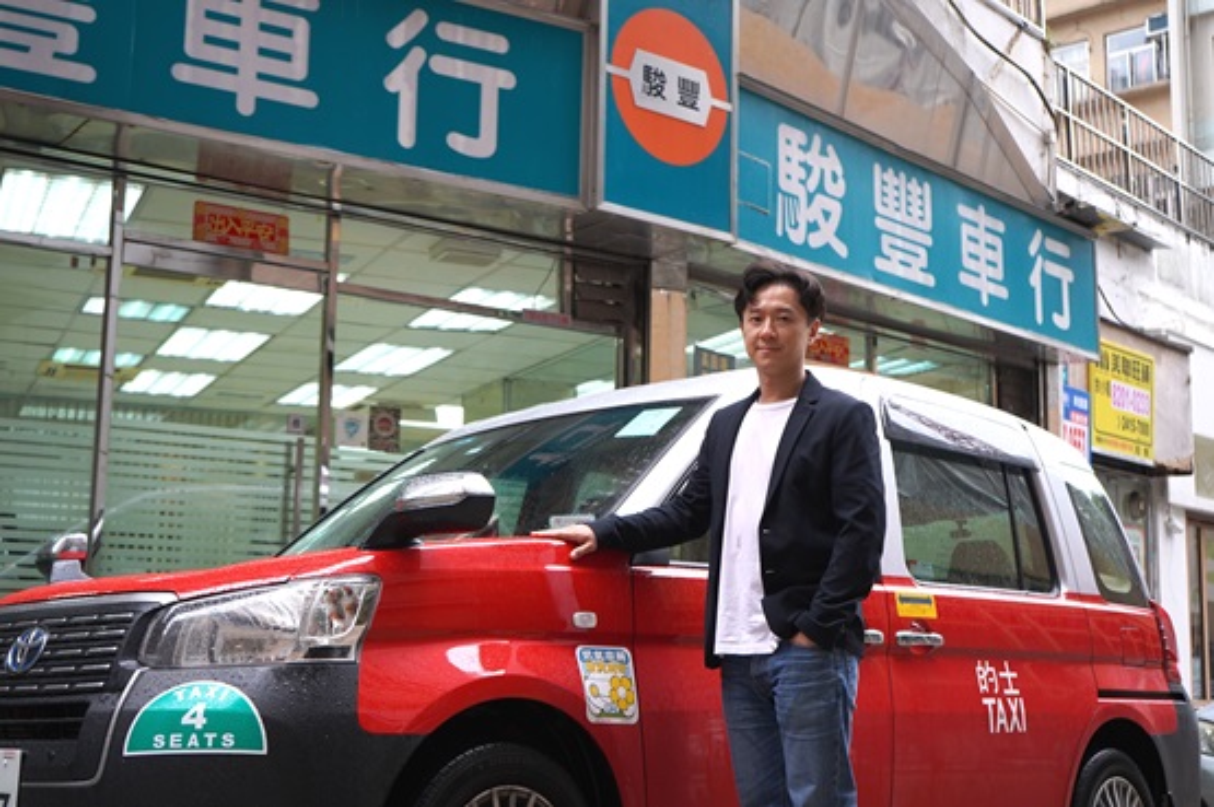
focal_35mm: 43
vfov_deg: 31.1
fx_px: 1449
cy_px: 404
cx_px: 607
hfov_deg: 45.5
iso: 500
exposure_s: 1/160
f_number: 4.5
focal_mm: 43
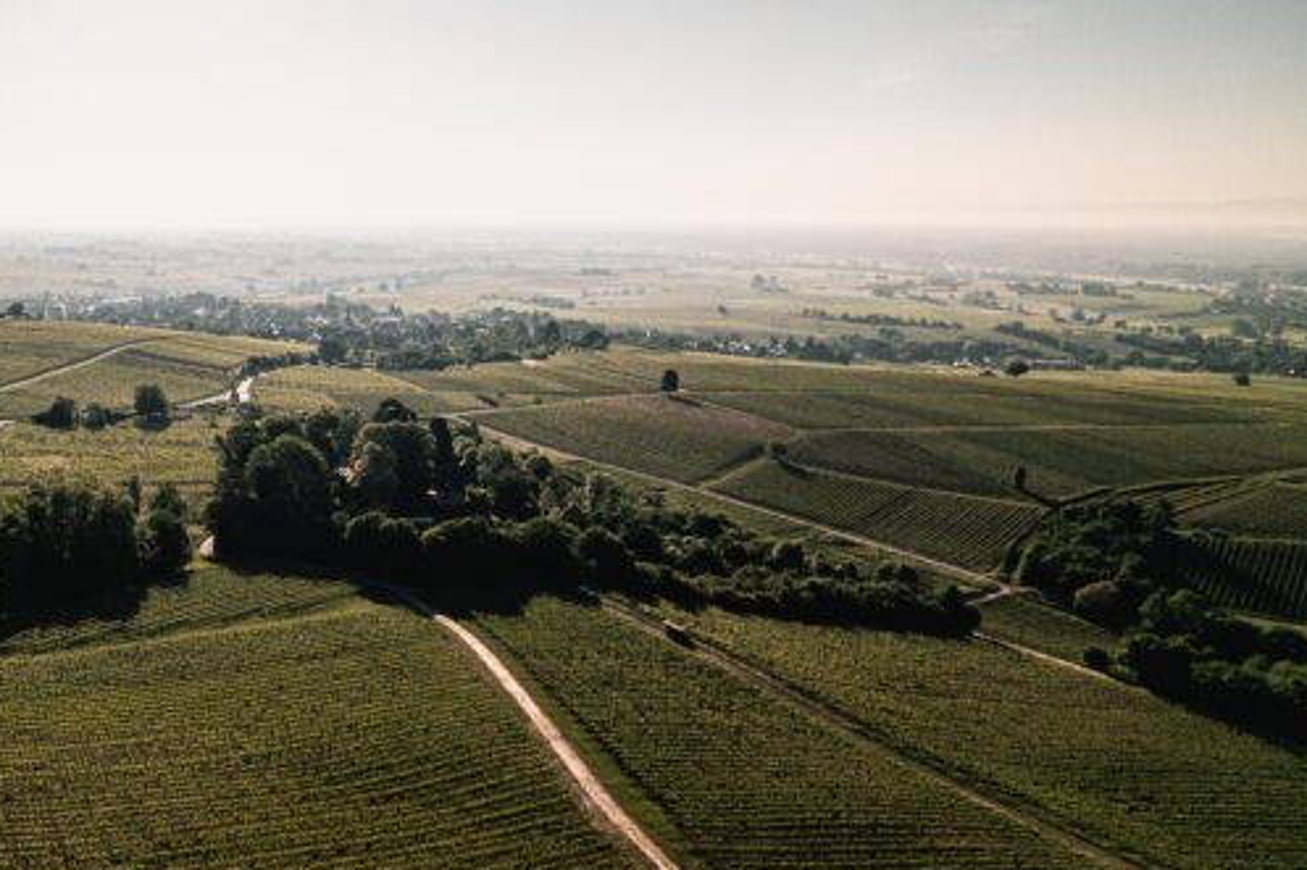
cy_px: 484
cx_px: 368
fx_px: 1234
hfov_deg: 53.9
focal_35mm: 34
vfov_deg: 38.8
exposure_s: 1/125
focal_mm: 8.38
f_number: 2.8
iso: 100
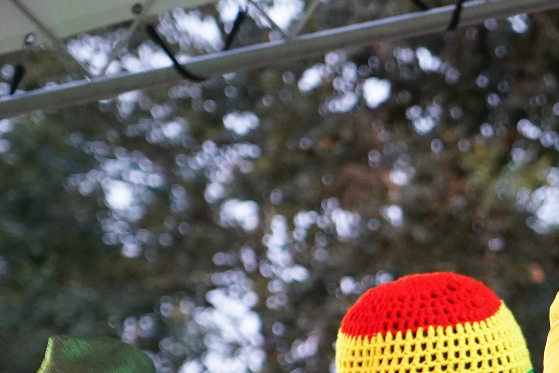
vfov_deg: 3.7
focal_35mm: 374
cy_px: 452
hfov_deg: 5.5
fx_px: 5807
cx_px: 505
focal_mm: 105
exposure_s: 1/160
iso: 3200
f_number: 4
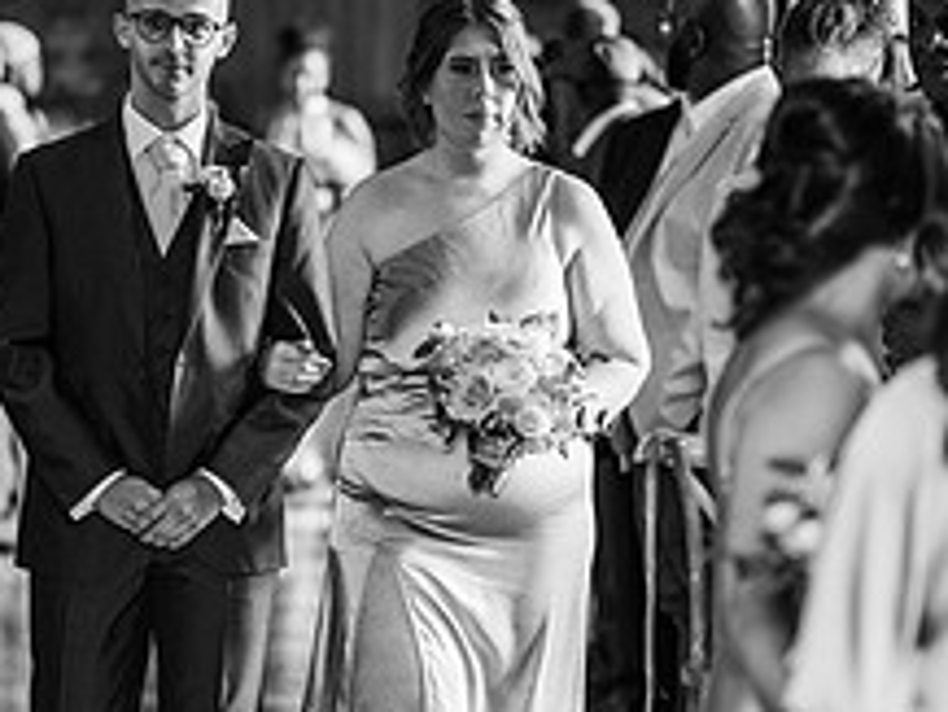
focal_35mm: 169
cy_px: 284
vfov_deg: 8.8
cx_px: 417
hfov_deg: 11.7
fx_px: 4631
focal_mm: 85
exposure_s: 1/200
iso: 720
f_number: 1.8
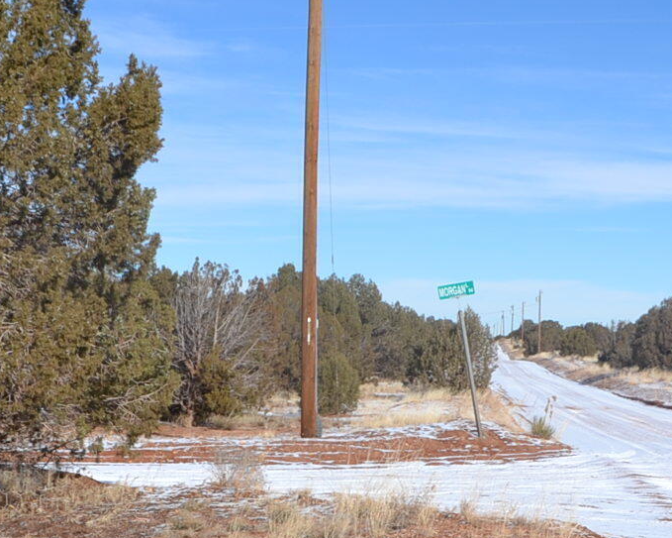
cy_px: 456
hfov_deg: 22.2
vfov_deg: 17.7
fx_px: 1710
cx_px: 306
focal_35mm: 86
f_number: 9
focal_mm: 18
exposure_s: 1/320
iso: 100
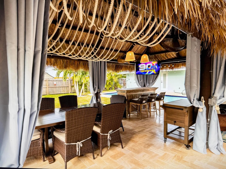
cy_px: 84
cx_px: 113
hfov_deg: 71.6
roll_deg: +0.5
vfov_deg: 56.8
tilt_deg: -2.8
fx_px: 157
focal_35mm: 24
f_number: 1.78
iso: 160
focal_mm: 6.76
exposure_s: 1/121
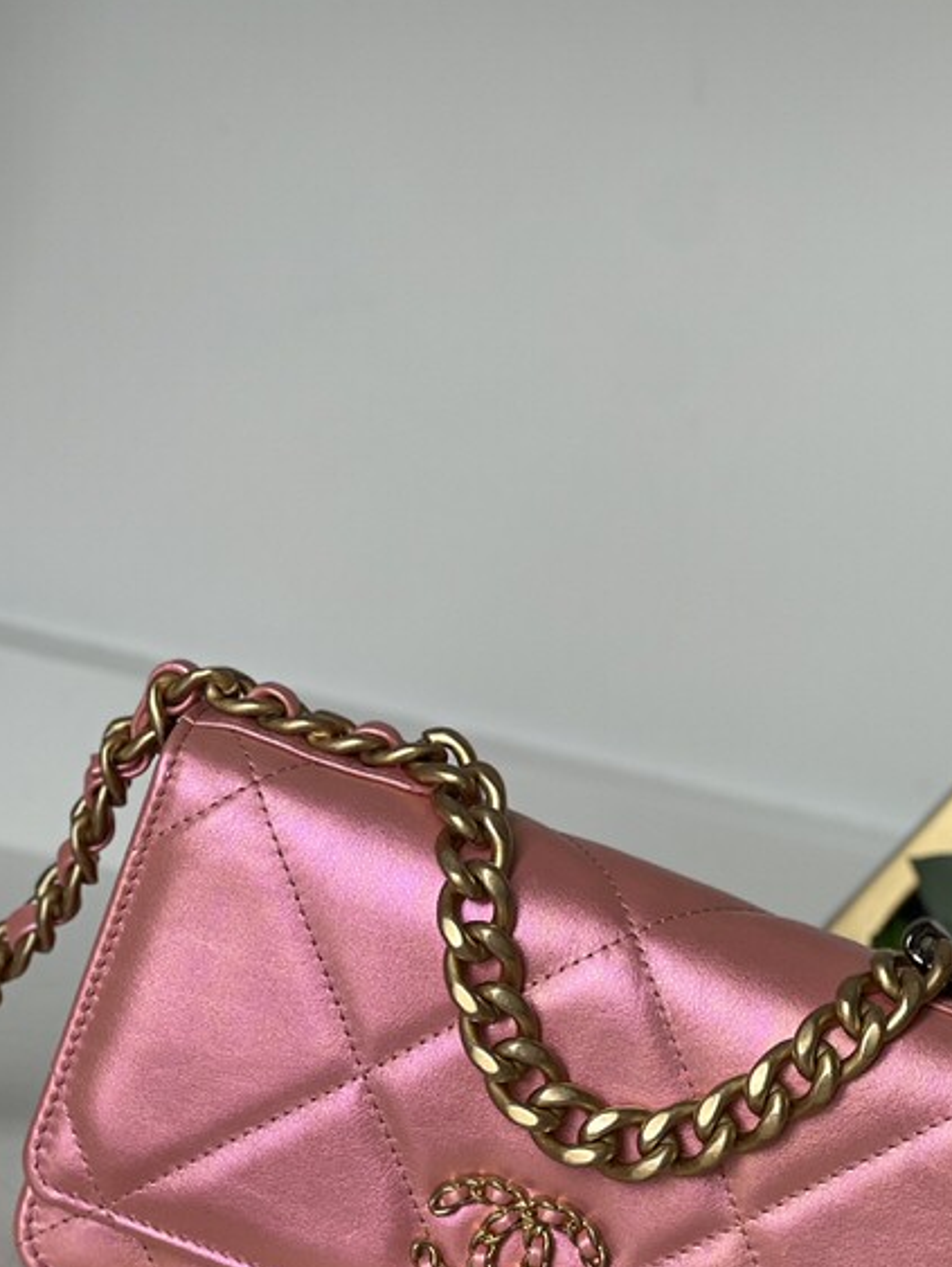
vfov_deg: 15.9
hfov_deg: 12.1
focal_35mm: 123
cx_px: 462
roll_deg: -20.5
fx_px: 4505
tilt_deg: -16.6
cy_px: 999
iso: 64
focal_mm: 9
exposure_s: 1/121
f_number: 2.8
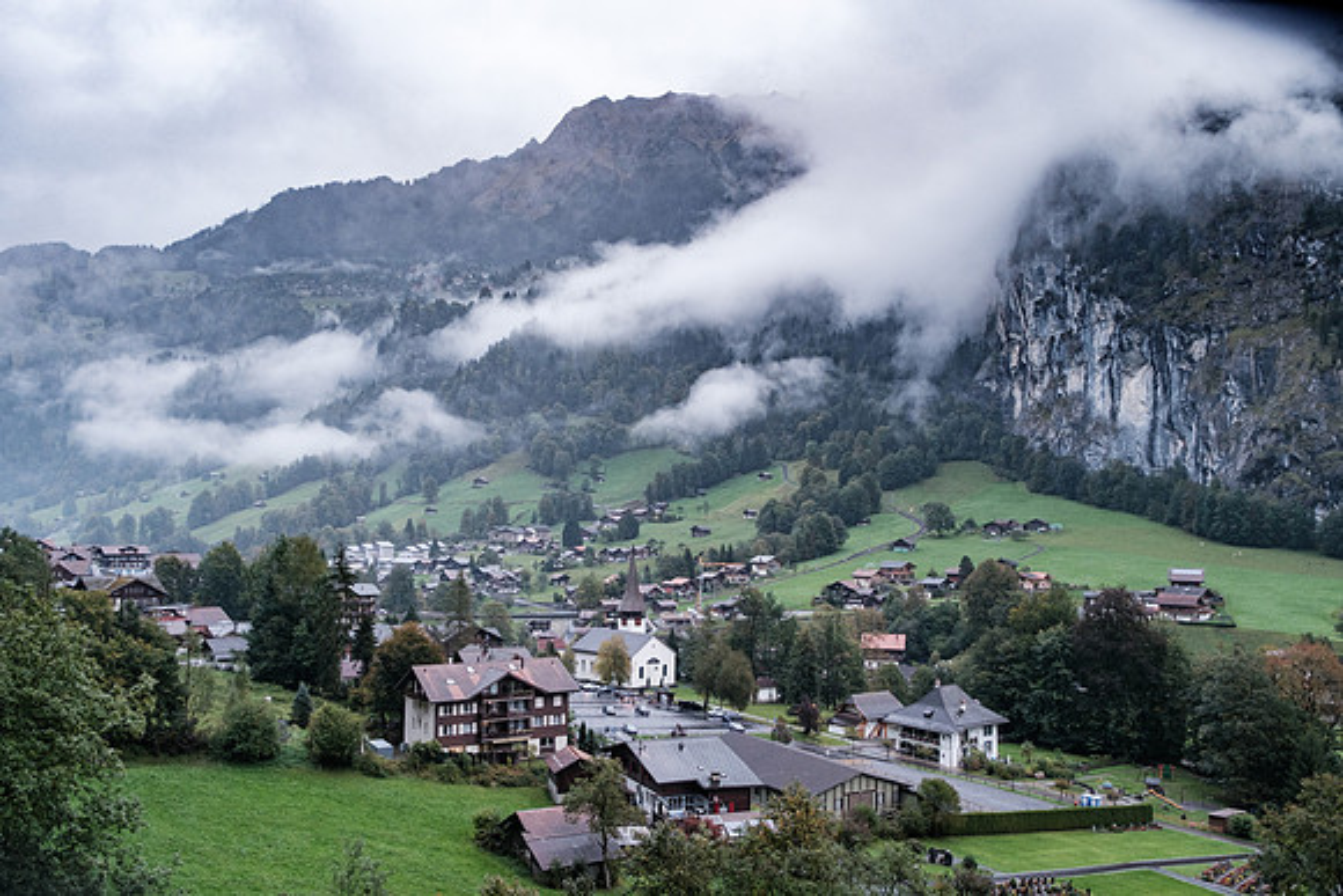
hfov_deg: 63.9
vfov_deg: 45.2
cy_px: 479
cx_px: 672
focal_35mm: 29
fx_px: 1076
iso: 640
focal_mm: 18.2
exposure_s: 1/125
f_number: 2.8
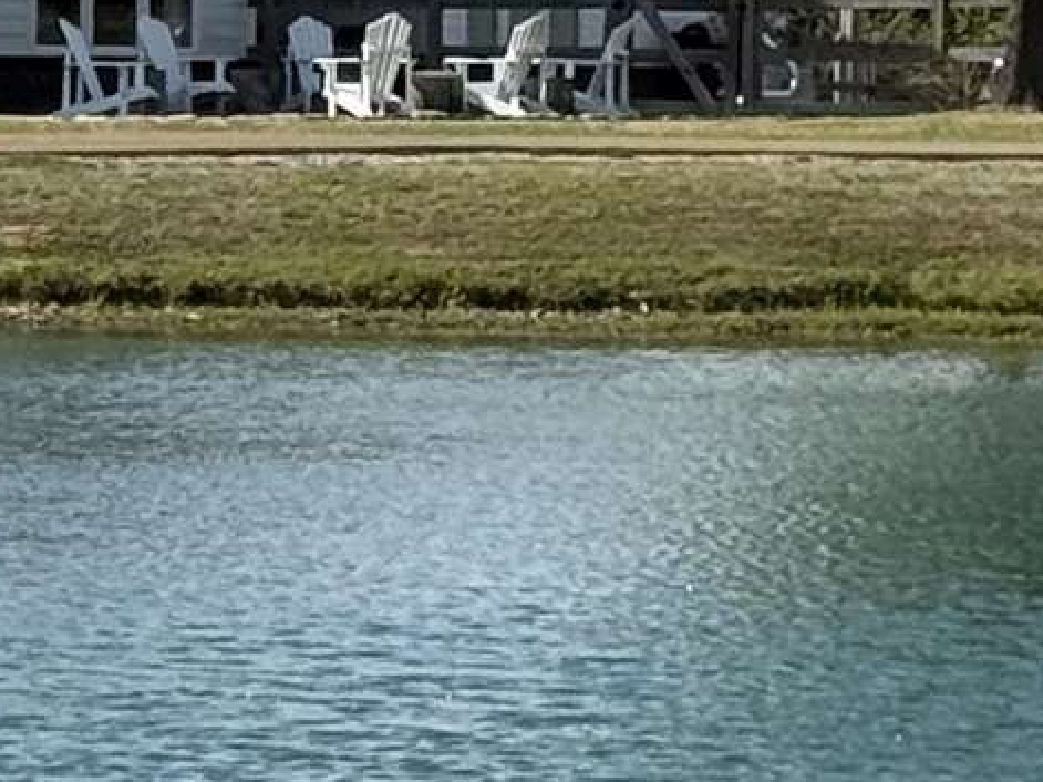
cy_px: 270
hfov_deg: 6.3
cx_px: 44
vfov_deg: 4.7
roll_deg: -0.7
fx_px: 9428
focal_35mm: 313
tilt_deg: -1.3
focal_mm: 6.76
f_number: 1.78
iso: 64
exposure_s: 1/6536
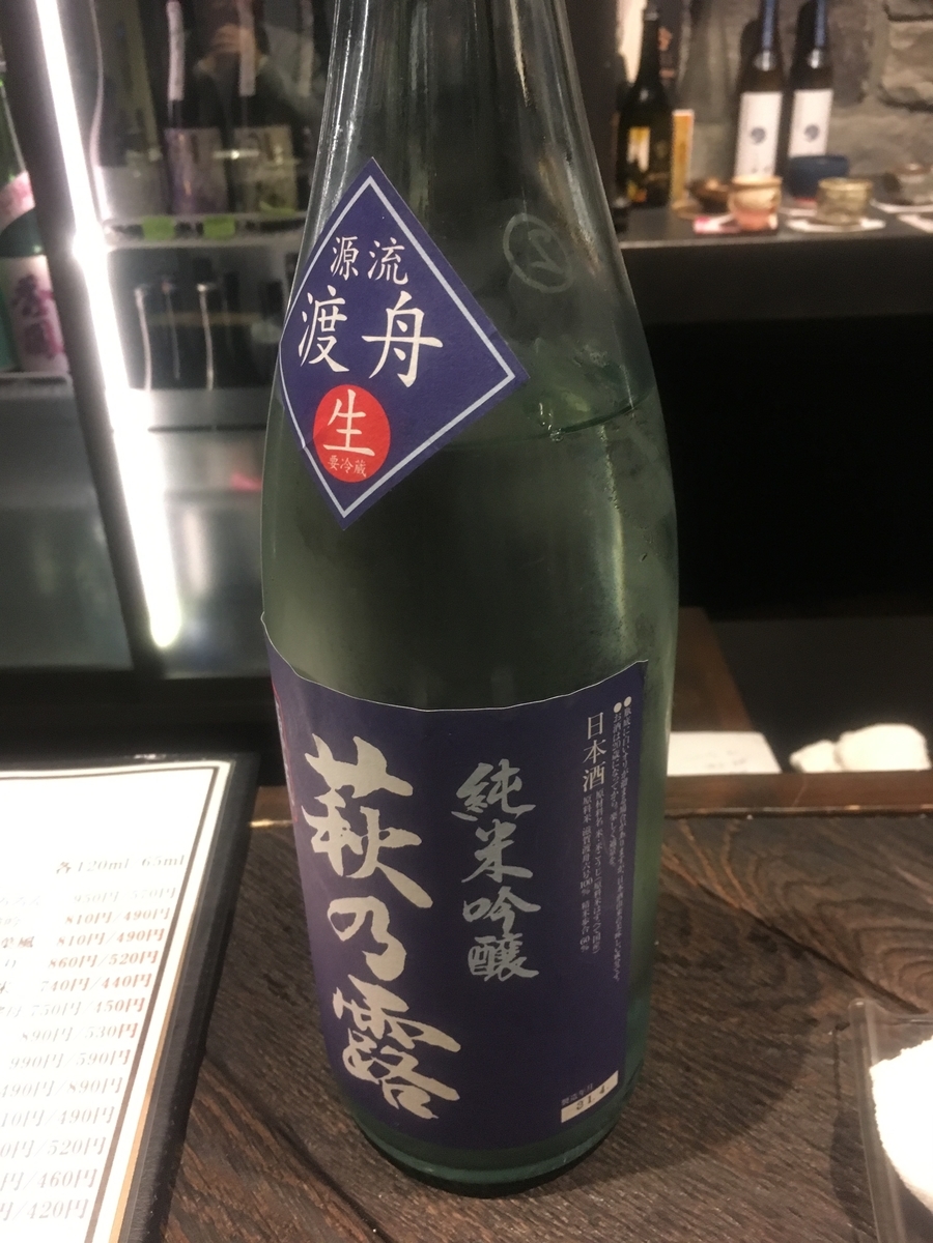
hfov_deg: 48.2
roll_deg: +2.7
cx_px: 466
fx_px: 1042
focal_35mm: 29
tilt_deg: -30.2
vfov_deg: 61.7
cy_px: 622
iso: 200
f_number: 2.2
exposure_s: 1/20
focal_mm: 4.15
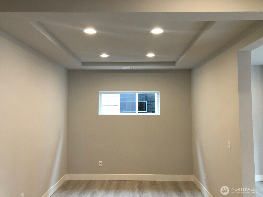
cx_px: 132
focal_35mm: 28
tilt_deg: +2.1
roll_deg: +0.7
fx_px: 213
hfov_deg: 63.4
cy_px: 98
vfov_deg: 49.7
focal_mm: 3.99
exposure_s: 1/30
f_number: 1.8
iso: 40
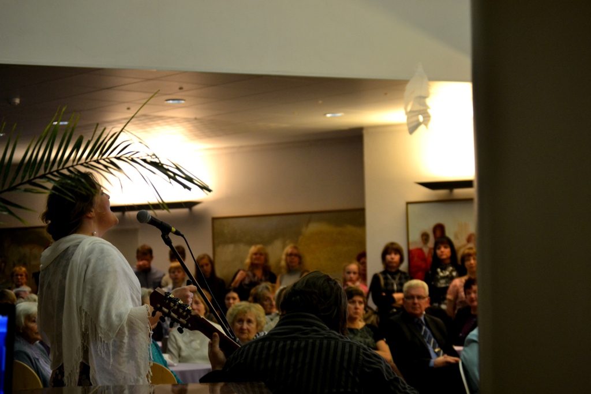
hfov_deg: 24.6
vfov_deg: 16.6
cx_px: 296
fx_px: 1354
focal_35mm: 82
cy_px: 197
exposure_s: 1/60
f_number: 4
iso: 800
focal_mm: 55
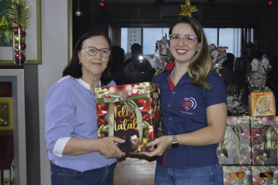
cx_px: 139
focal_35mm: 52
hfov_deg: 37.9
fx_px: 405
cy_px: 92
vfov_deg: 25.7
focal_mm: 35
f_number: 5
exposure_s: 1/60
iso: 2000
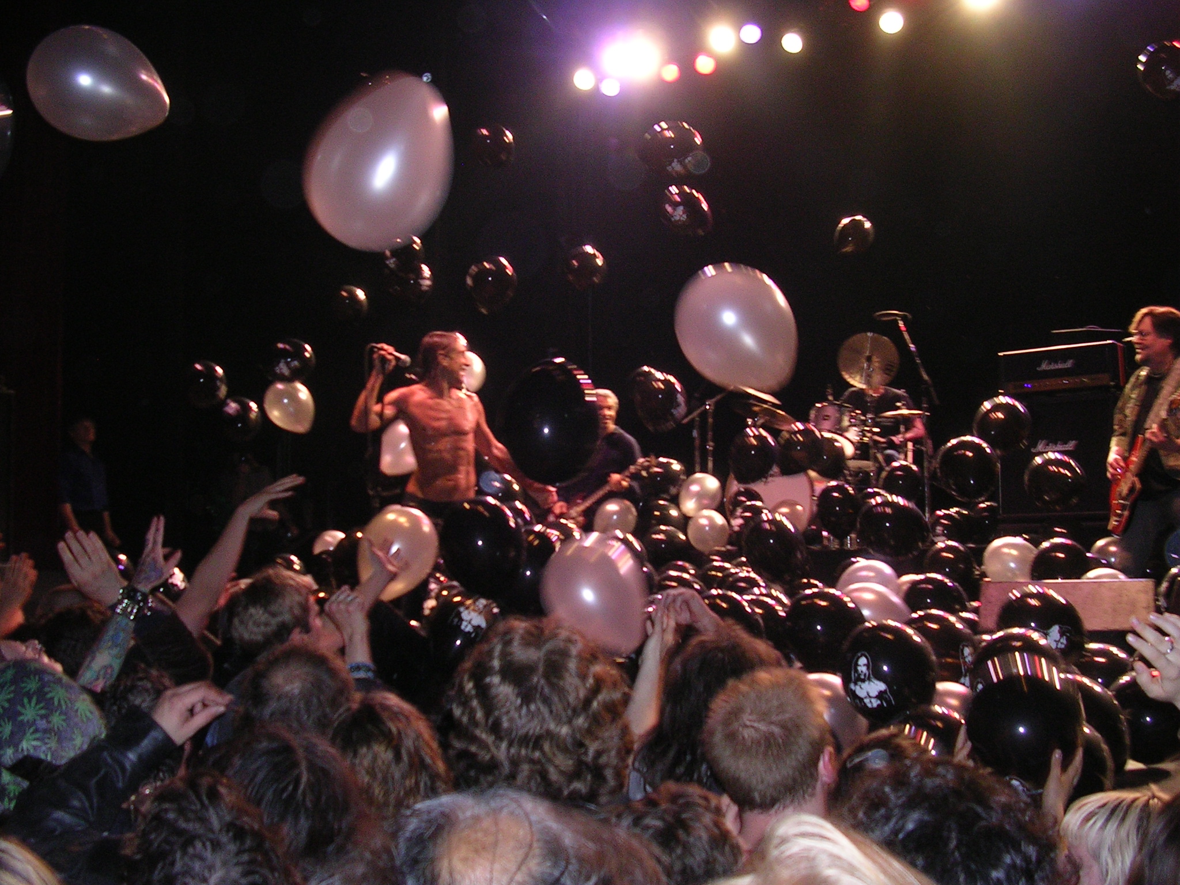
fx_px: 1398
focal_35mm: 41
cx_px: 590
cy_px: 442
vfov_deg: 35.1
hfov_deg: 45.8
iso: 98
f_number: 2.9
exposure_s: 1/60.1
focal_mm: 6.2
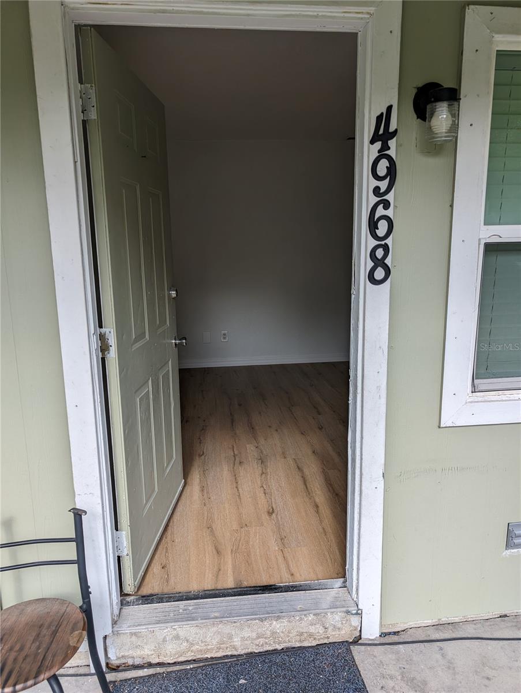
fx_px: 481
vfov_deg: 71.5
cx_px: 260
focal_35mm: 24
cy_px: 346
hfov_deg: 56.9
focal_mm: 6.9
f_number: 1.68
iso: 21
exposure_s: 1/468
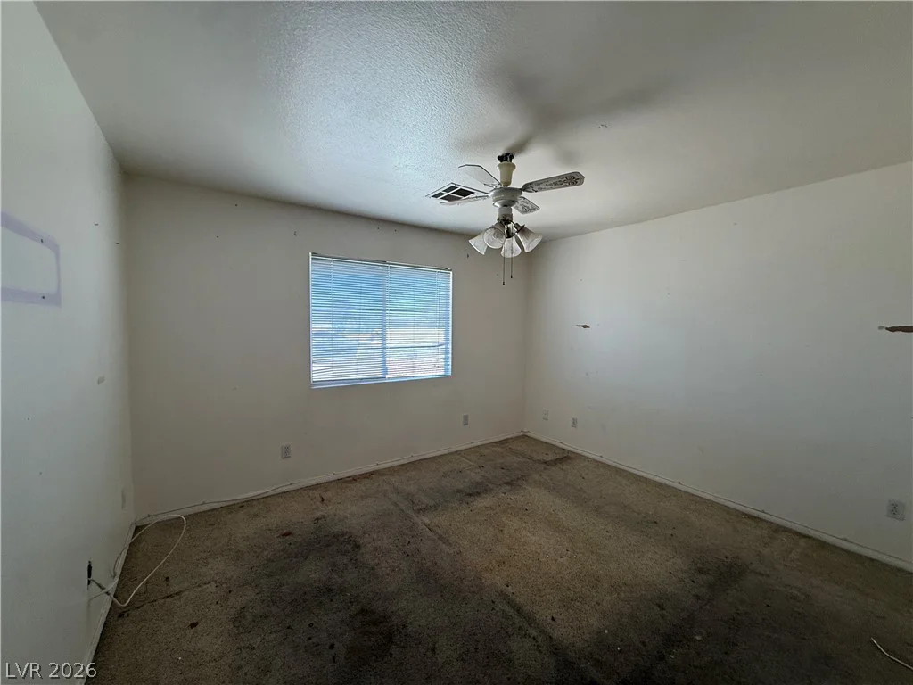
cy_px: 342
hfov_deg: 102.1
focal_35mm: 14
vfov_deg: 85.7
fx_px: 369
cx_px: 456
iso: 160
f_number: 2.2
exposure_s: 1/120
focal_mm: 2.22
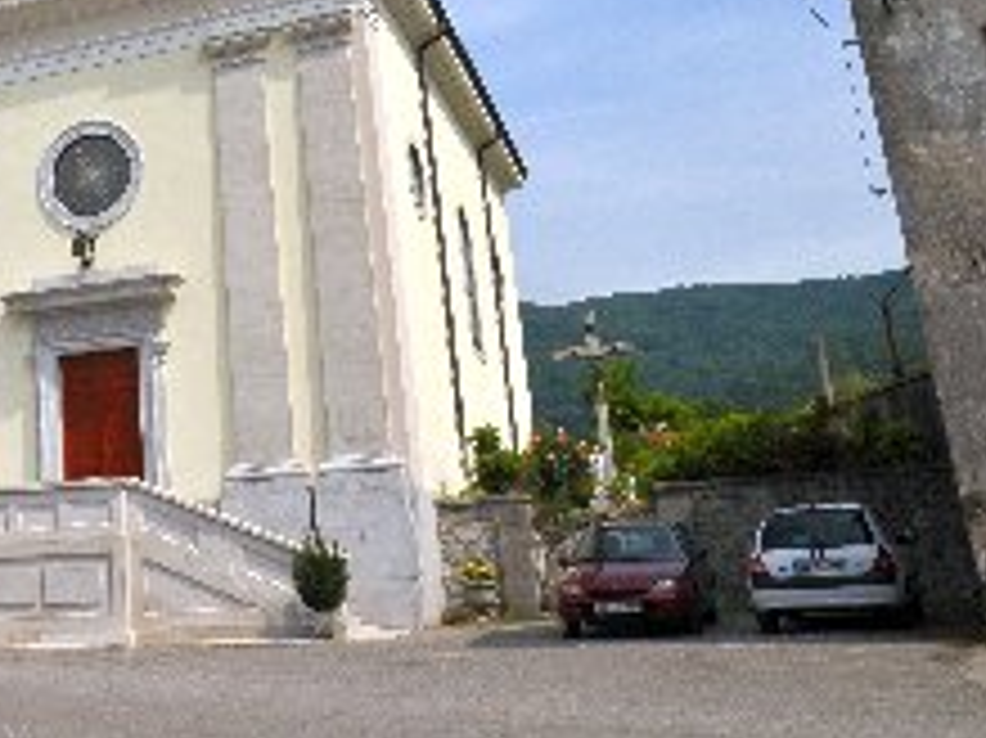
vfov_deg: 29.7
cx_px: 70
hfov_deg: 37.4
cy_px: 90
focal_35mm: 47
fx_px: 1338
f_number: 13
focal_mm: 16
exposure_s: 1/640
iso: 400
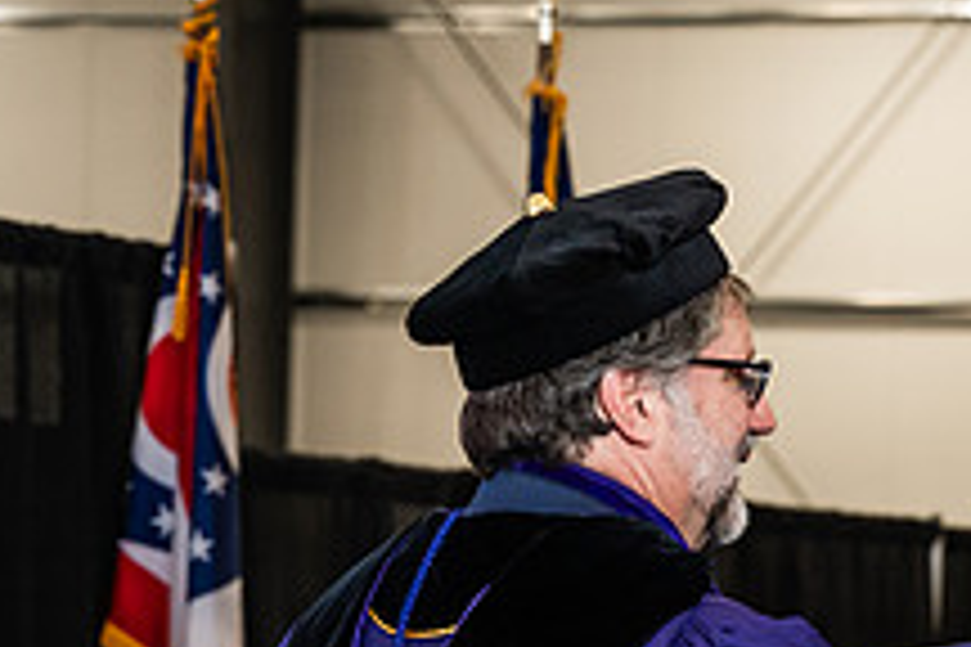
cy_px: 721
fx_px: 5070
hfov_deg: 10.8
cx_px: 984
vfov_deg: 7.3
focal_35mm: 188
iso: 1250
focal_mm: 70
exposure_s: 1/200
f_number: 4.5
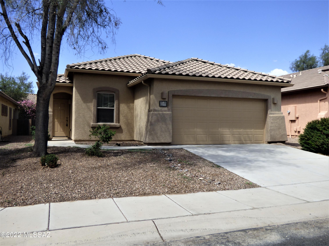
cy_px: 123
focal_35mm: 33
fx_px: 314
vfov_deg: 42.9
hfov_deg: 55.4
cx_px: 164
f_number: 3.4
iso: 100
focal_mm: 5.78
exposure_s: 1/800
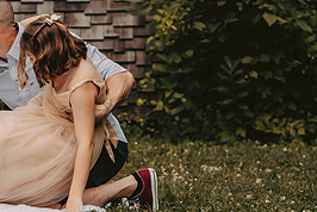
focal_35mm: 207
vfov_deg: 6.7
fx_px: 1825
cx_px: 17
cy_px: 67
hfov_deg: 9.9
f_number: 2.8
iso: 640
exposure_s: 1/4000
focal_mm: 95
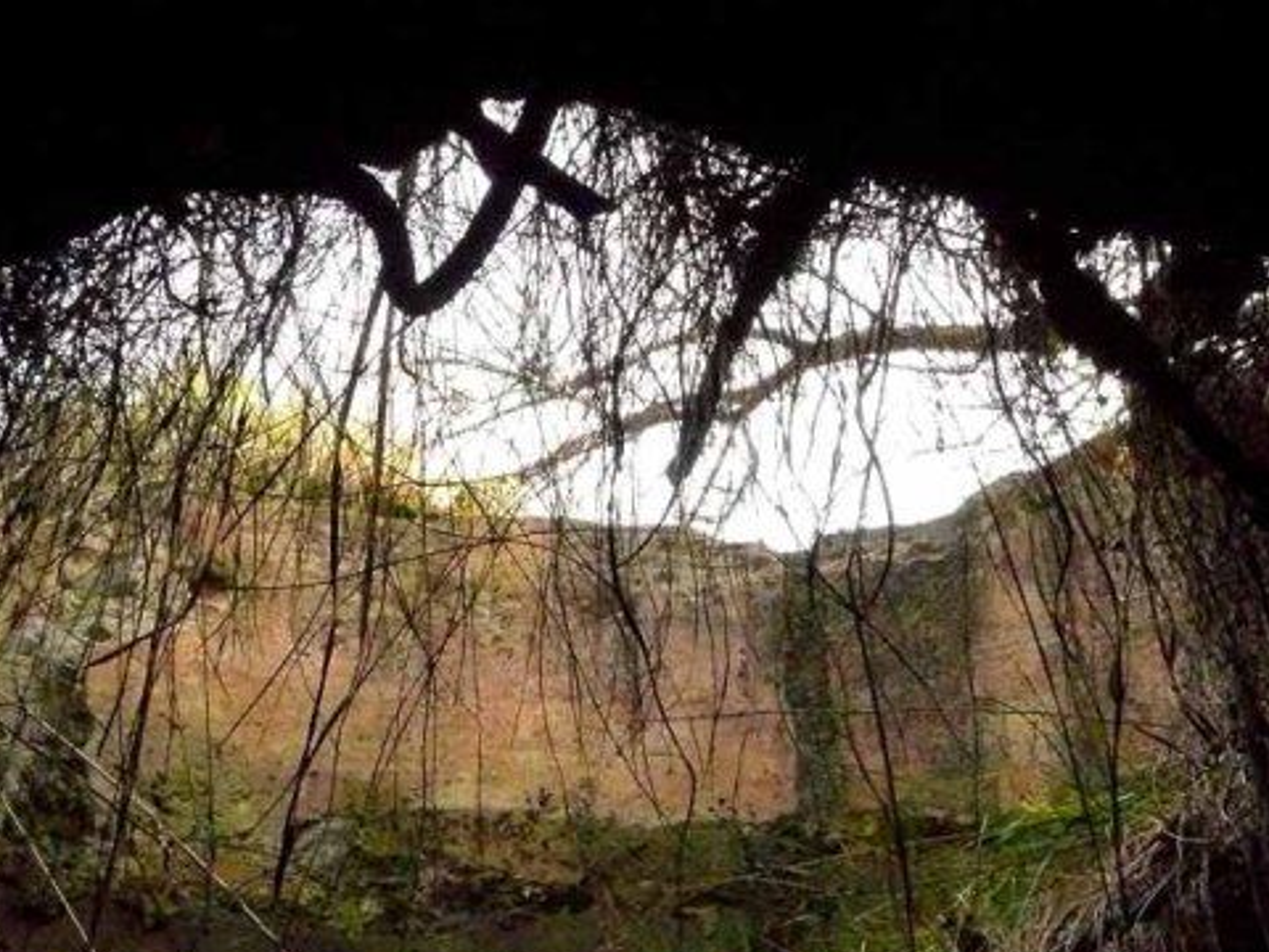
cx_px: 576
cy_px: 685
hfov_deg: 32.2
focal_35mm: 60
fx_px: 2200
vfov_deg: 24.2
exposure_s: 1/250
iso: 800
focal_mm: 6
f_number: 5.6
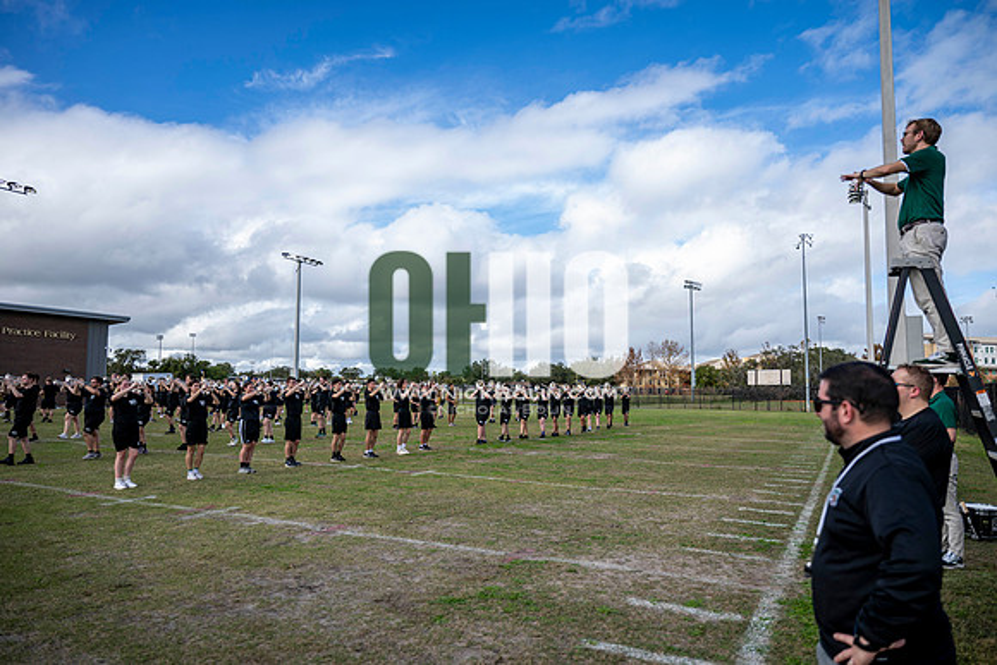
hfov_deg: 73.7
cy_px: 332
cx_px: 498
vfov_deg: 53.2
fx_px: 665
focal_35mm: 24
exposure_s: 1/1250
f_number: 2.8
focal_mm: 24
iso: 125
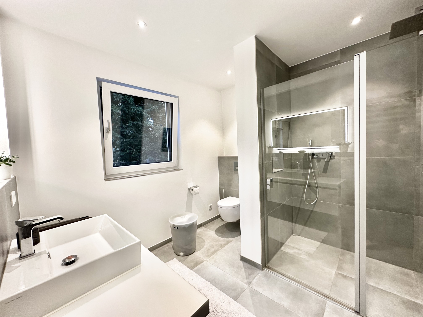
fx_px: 171
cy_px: 158
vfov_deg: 85.7
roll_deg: +2.1
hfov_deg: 102.1
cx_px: 212
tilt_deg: -3.2
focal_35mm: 14
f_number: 2.2
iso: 160
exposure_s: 1/100
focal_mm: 2.22
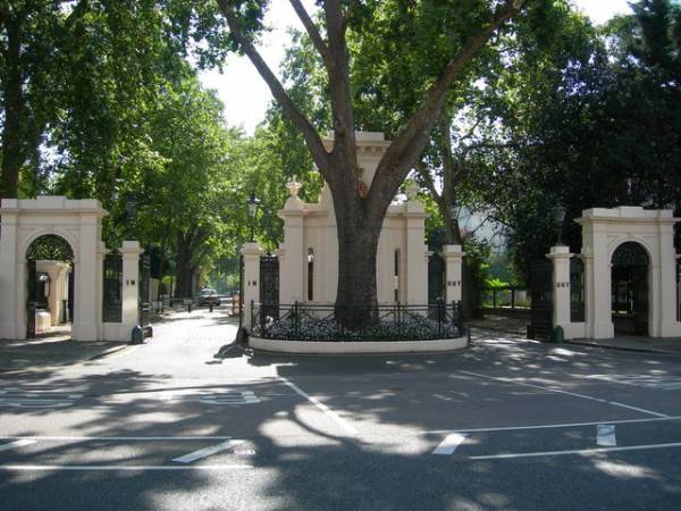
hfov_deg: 49.0
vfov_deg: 37.7
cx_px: 340
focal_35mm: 38
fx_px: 748
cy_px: 256
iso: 50
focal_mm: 7.8
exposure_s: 1/316
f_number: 2.8
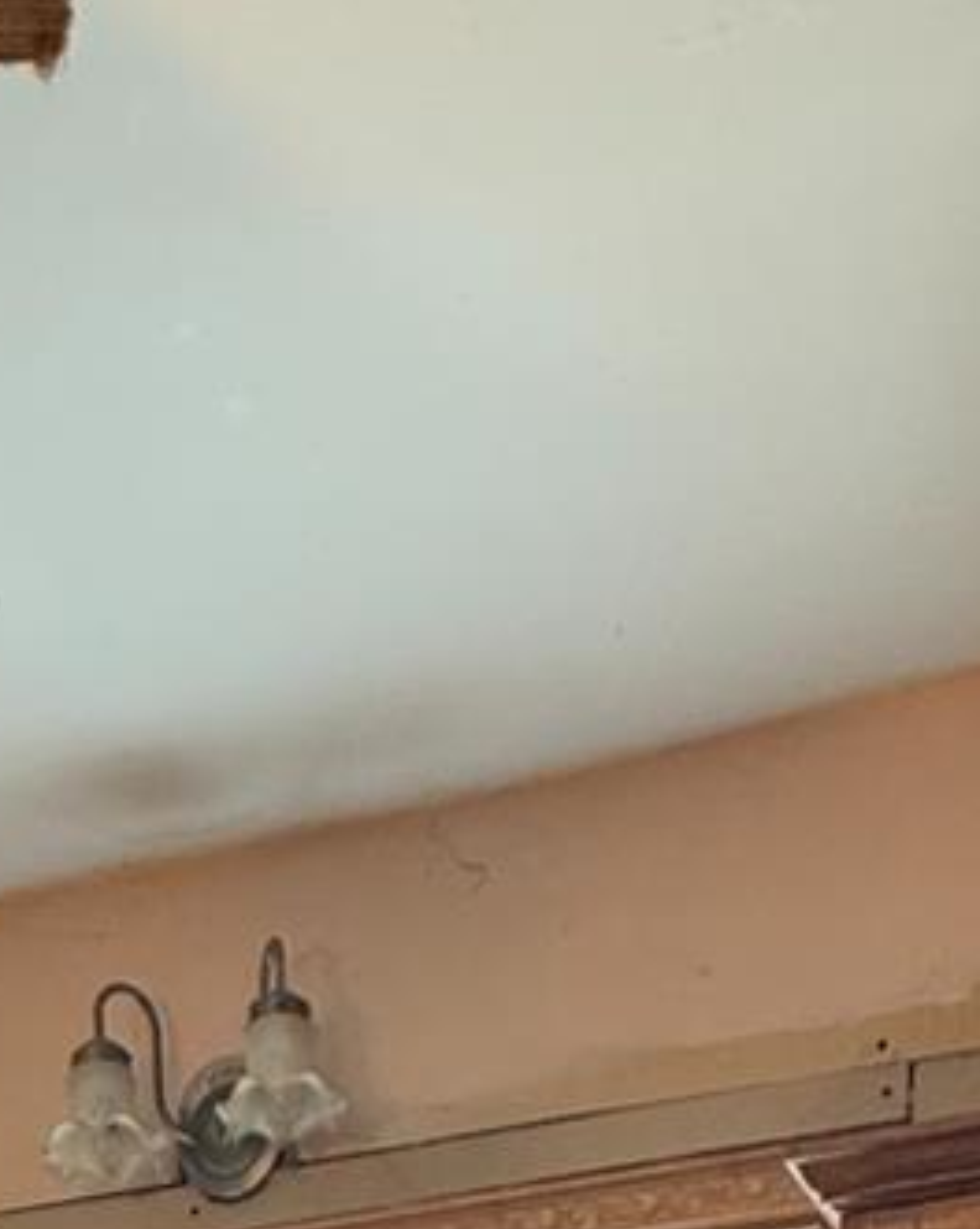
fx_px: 2252
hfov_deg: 24.2
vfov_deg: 20.1
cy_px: 2306
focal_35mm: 62
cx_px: 191
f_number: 2.2
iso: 200
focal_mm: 2.22
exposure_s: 1/60
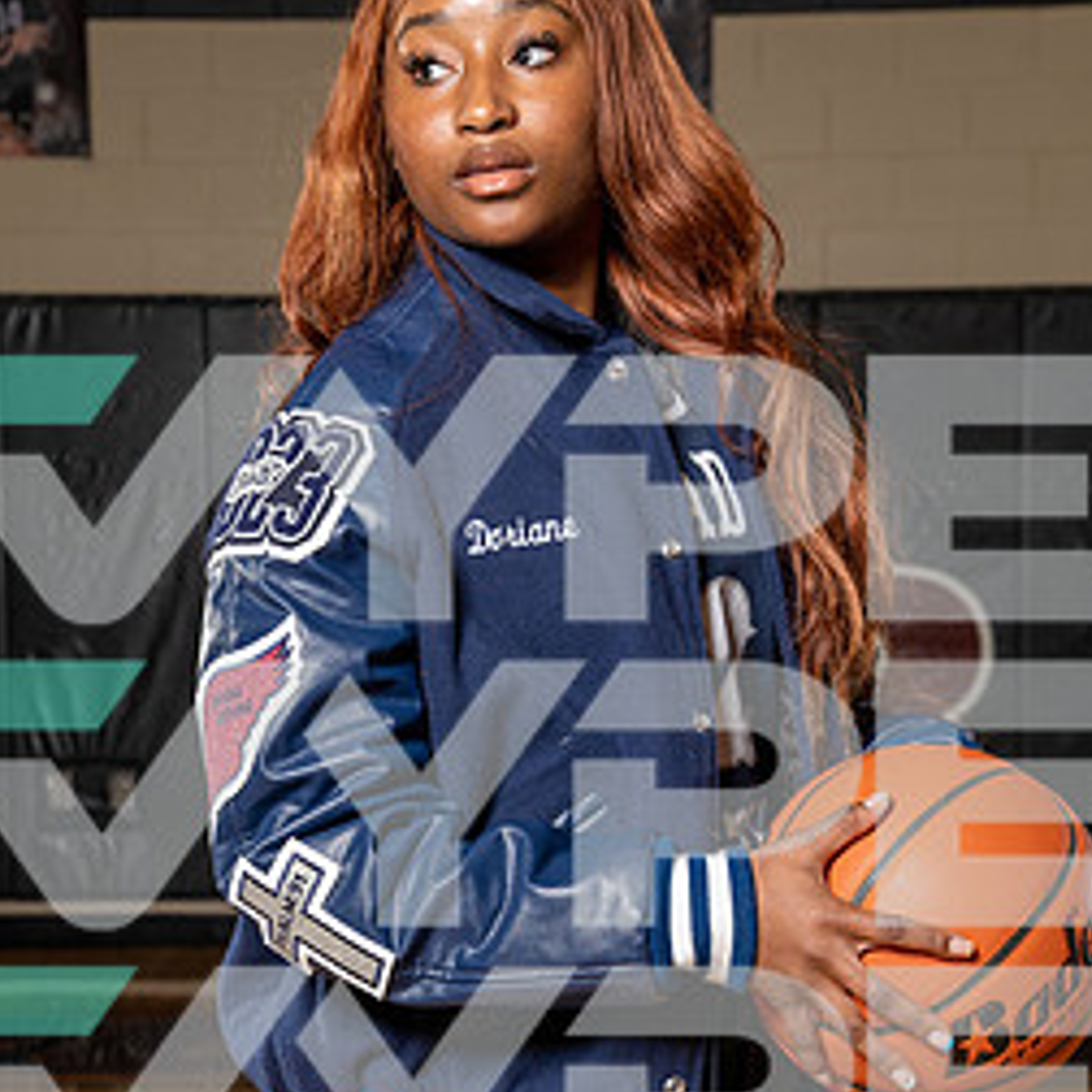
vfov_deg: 18.4
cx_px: 524
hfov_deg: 18.5
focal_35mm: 94
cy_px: 797
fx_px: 3355
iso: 320
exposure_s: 1/250
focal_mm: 62
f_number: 7.1
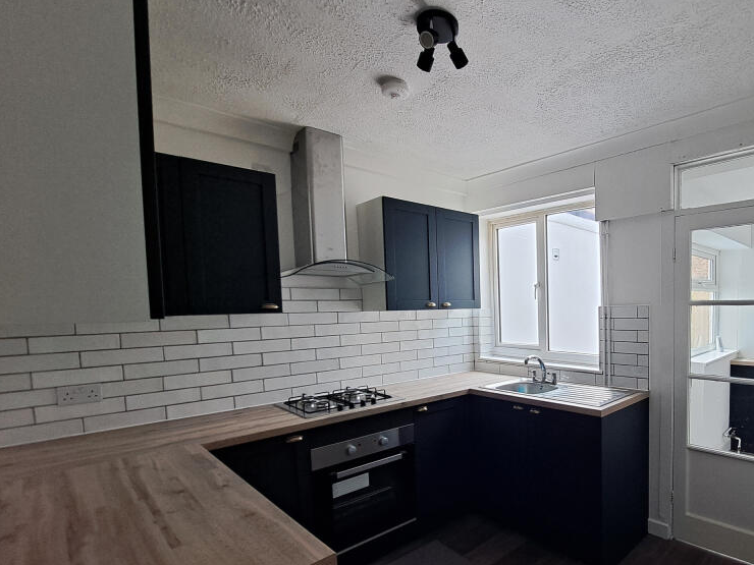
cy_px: 330
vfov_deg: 71.1
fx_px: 392
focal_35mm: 18
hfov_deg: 84.3
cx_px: 510
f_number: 2.2
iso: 100
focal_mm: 1.74
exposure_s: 1/40
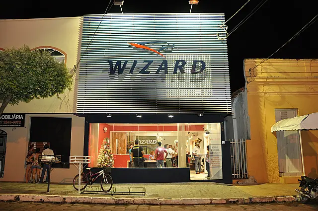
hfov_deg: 67.4
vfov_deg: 47.8
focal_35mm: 27
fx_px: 238
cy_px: 106
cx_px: 159
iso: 800
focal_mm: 18
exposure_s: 1/25
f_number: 3.5
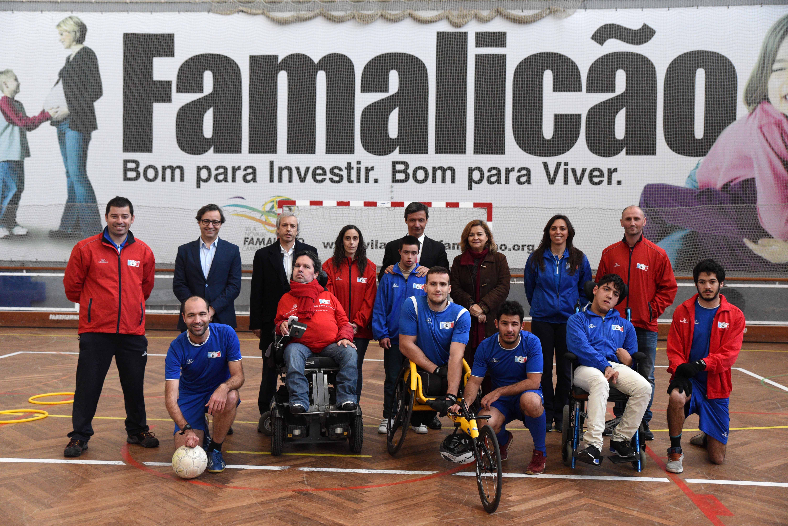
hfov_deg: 48.4
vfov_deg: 33.4
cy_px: 263
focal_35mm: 40
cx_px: 394
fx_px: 876
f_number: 4
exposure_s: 1/500
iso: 3200
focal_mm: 40
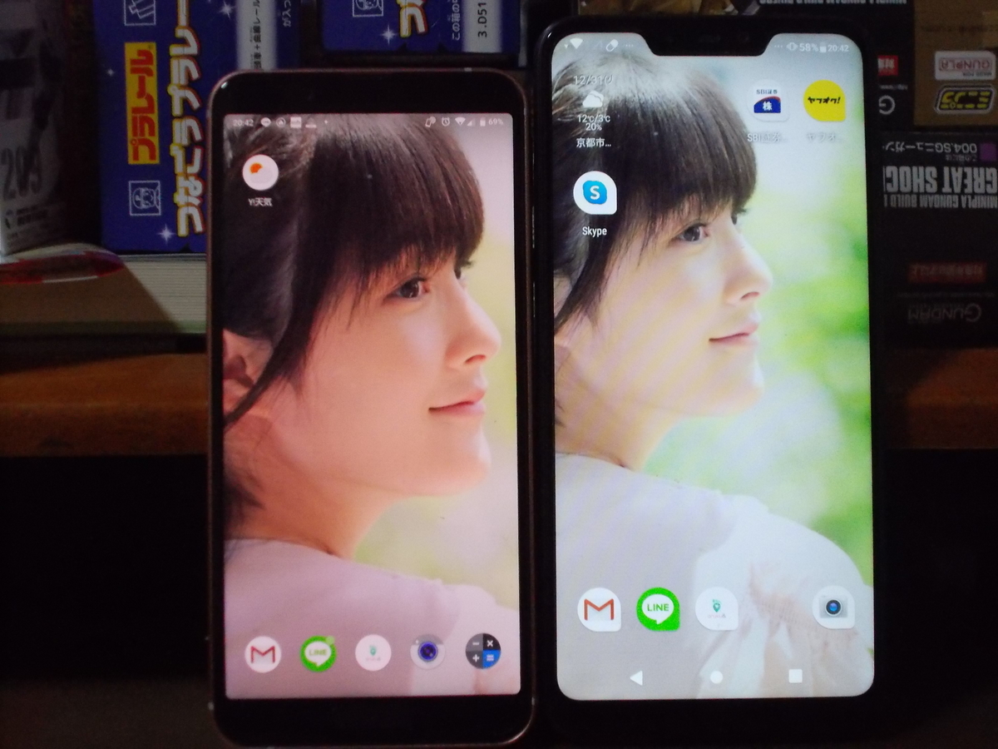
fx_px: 1442
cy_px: 374
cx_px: 499
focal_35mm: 50
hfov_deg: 38.2
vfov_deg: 29.1
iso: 800
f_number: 4.5
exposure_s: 1/50
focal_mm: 9
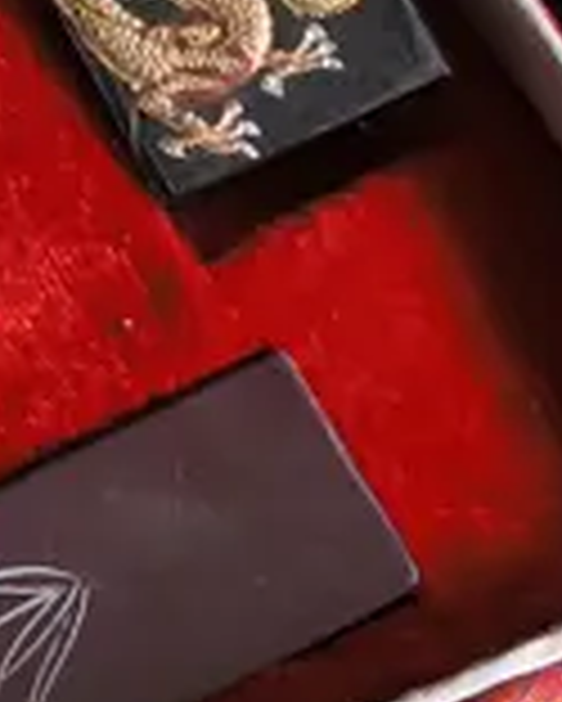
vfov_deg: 10.9
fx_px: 3593
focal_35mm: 173
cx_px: -535
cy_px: -238
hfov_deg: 8.5
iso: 40
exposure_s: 1/100
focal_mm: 2.87
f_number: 2
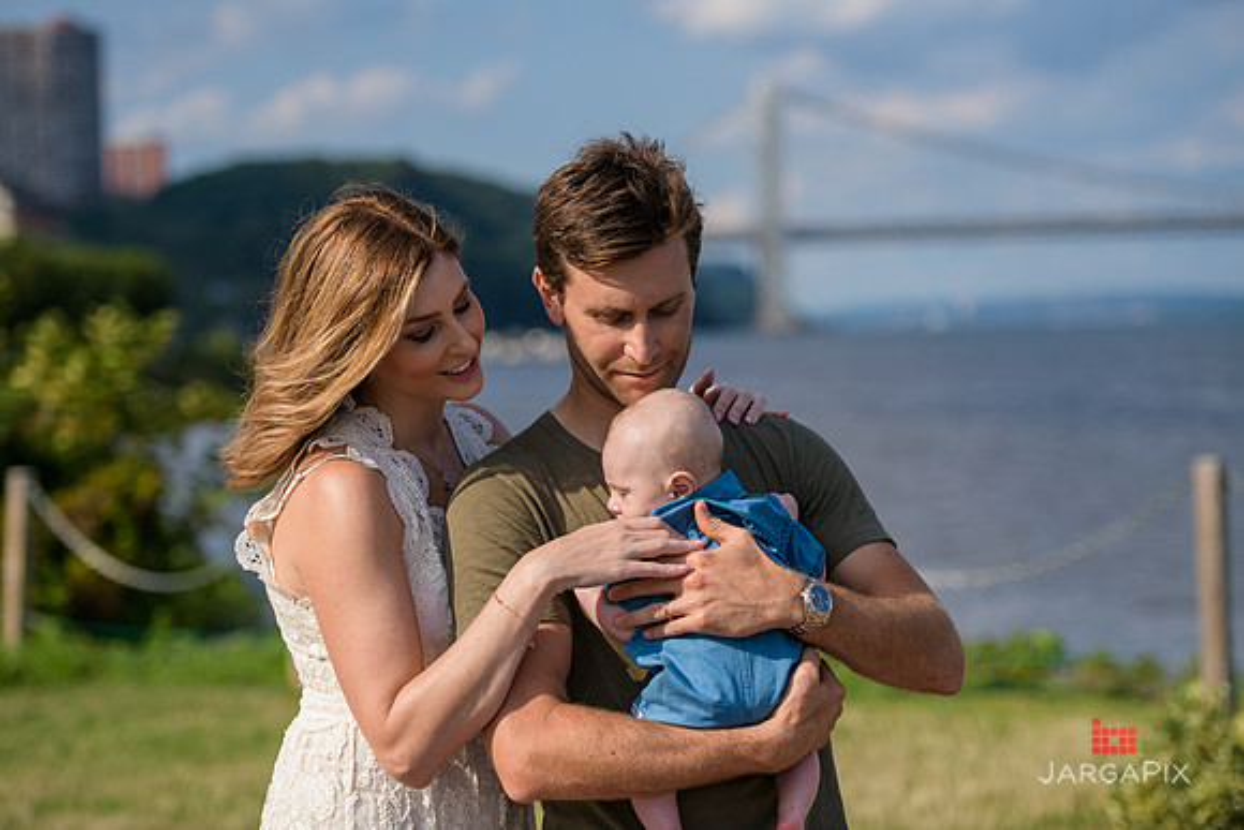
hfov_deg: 22.1
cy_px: 415
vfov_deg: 14.9
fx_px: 3180
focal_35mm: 92
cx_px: 622
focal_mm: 92
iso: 200
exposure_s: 1/4000
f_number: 3.2
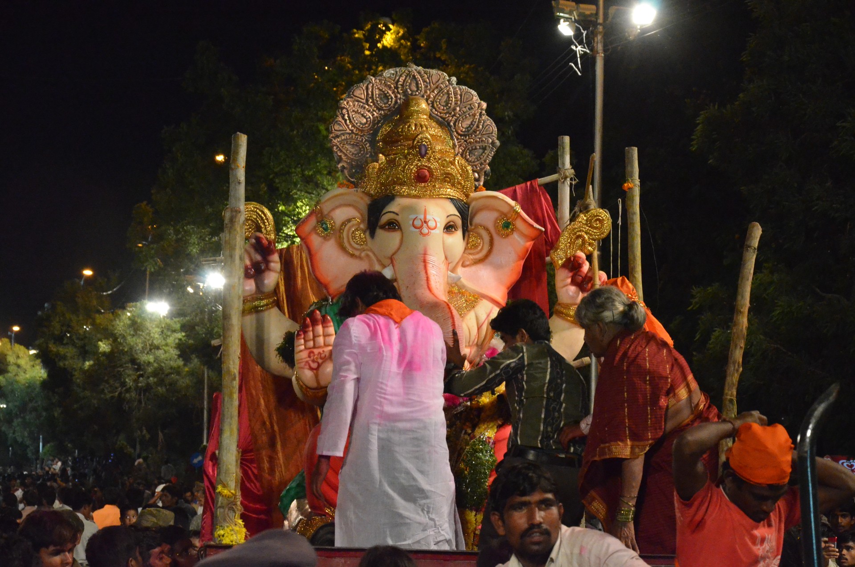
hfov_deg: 20.7
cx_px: 428
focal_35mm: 99
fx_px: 2347
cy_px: 284
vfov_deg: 13.8
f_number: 8
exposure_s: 1/125
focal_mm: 66
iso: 6400
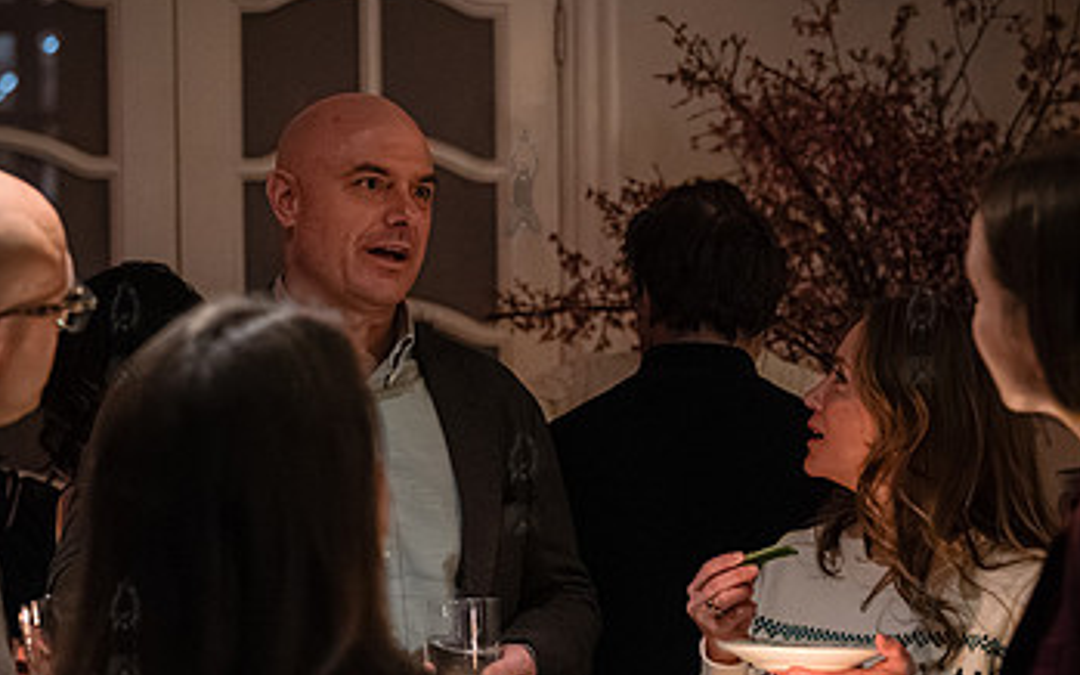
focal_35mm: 100
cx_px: 520
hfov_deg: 20.8
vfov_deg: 13.0
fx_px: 2943
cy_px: 480
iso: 16000
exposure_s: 1/160
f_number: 2.8
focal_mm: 59
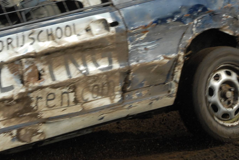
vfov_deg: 5.7
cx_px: 96
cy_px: 75
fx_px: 1604
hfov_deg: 8.5
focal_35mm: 241
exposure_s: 1/640
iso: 400
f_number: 11
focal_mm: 75
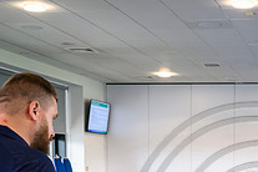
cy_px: 229
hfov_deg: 21.6
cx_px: 254
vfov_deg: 14.4
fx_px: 652
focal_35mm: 91
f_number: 3.2
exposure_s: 1/500
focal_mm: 32.5
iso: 3200
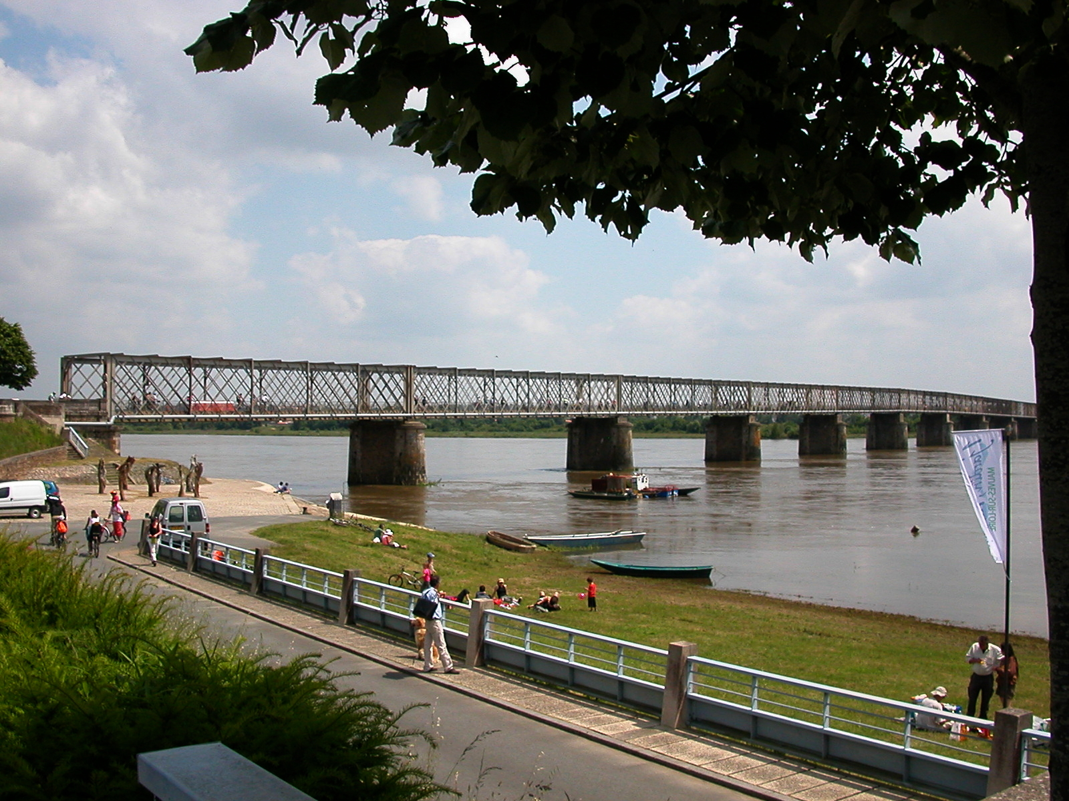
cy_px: 400
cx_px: 534
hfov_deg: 50.1
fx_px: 1143
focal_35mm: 37
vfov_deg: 38.7
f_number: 4.5
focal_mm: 5.6
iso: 100
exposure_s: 1/742
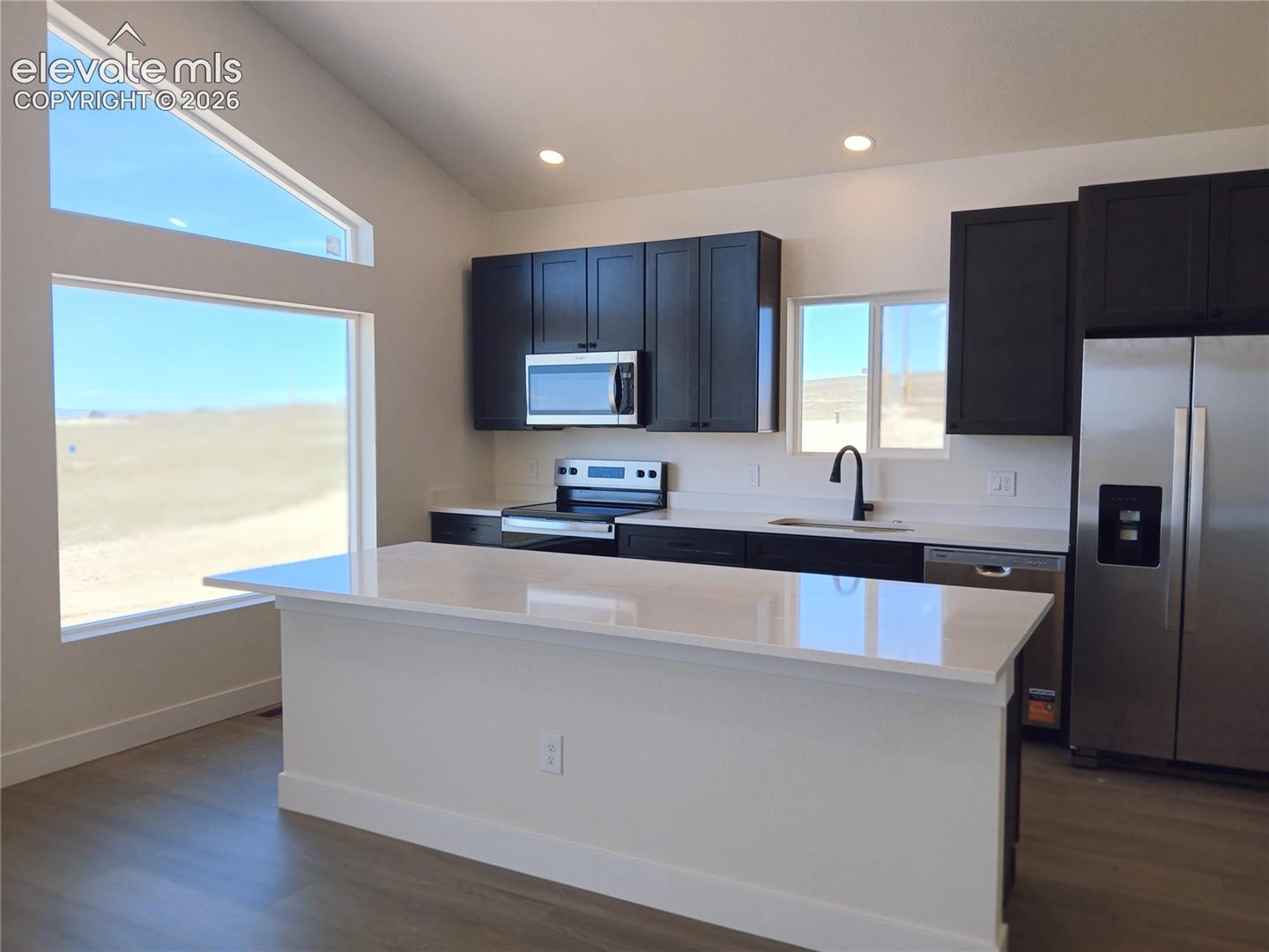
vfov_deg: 53.1
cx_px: 634
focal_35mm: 26
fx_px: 953
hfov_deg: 67.3
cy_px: 476
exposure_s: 1/120
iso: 25
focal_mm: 3.98
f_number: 1.8
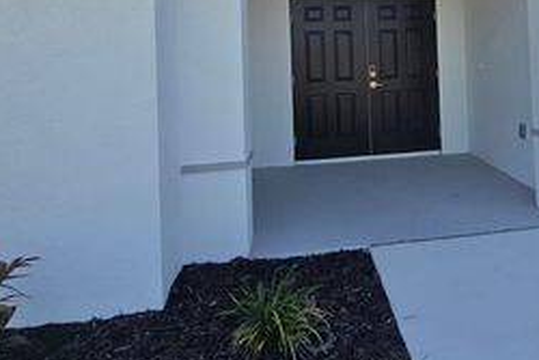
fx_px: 404
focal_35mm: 27
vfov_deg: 44.7
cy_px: 53
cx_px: 377
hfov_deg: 64.8
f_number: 2.2
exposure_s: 1/1044
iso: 50
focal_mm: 2.2
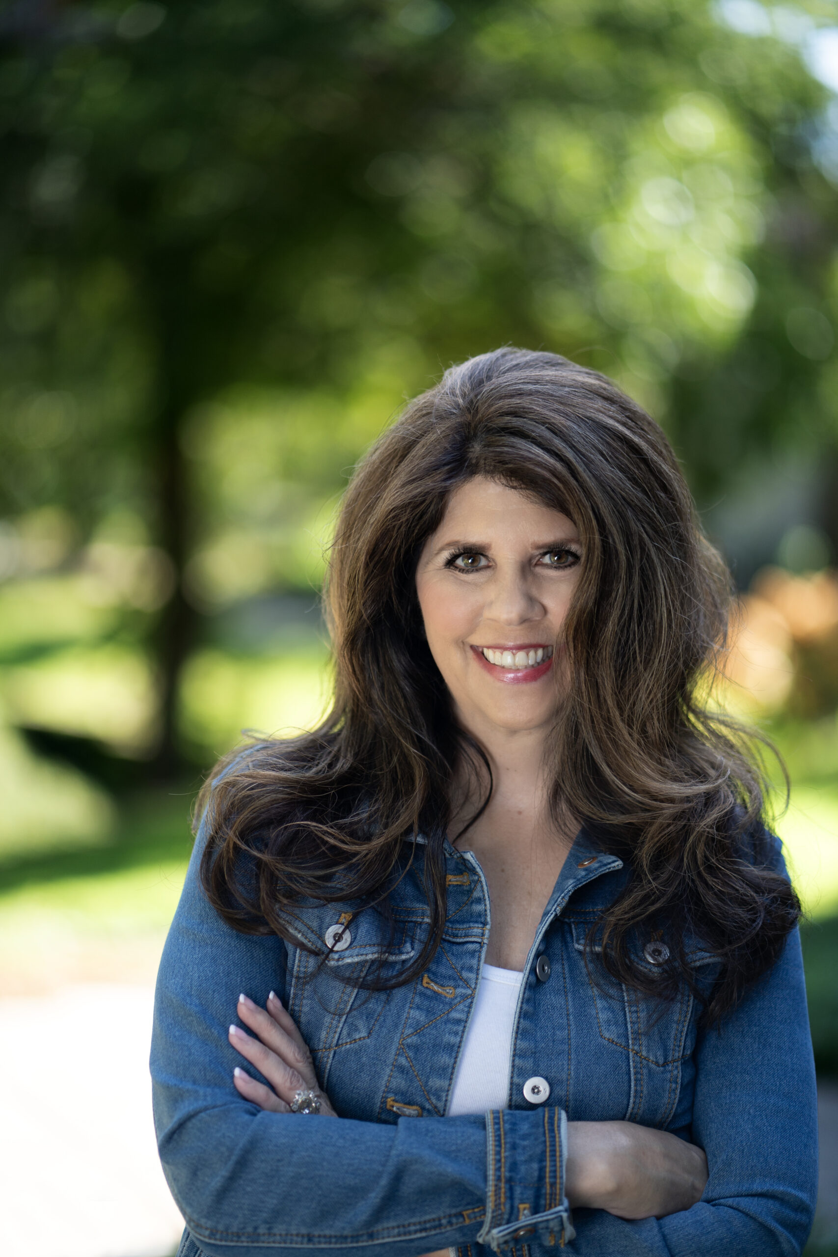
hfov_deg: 16.1
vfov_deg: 23.9
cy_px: 628
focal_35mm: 85
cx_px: 419
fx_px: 2967
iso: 250
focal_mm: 85
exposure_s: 1/1000
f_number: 1.8
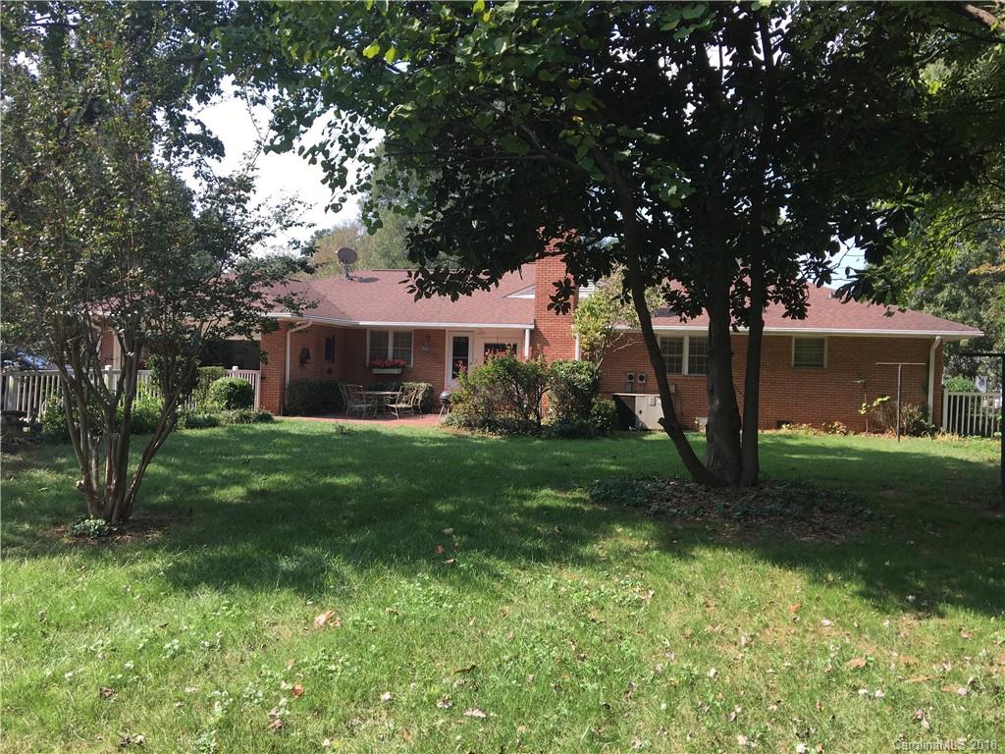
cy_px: 377
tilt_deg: +0.9
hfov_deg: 61.7
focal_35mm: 29
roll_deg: -1.4
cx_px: 502
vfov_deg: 48.2
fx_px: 842
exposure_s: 1/458
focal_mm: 4.15
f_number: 2.2
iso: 25
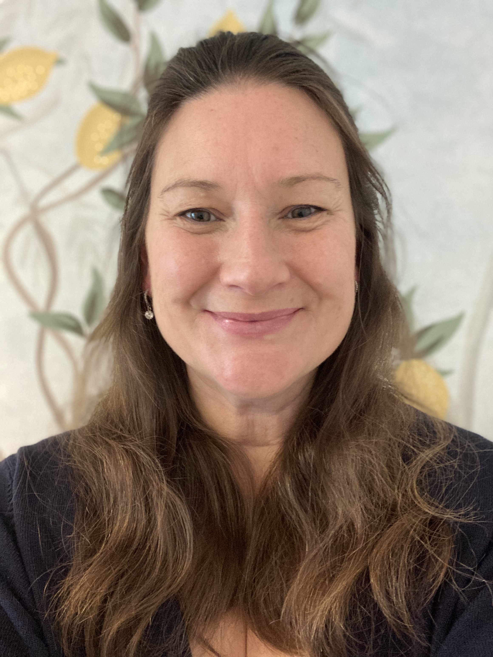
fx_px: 607
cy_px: 328
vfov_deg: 56.8
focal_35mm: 32
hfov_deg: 44.2
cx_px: 246
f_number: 2.2
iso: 320
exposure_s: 1/43
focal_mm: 2.87
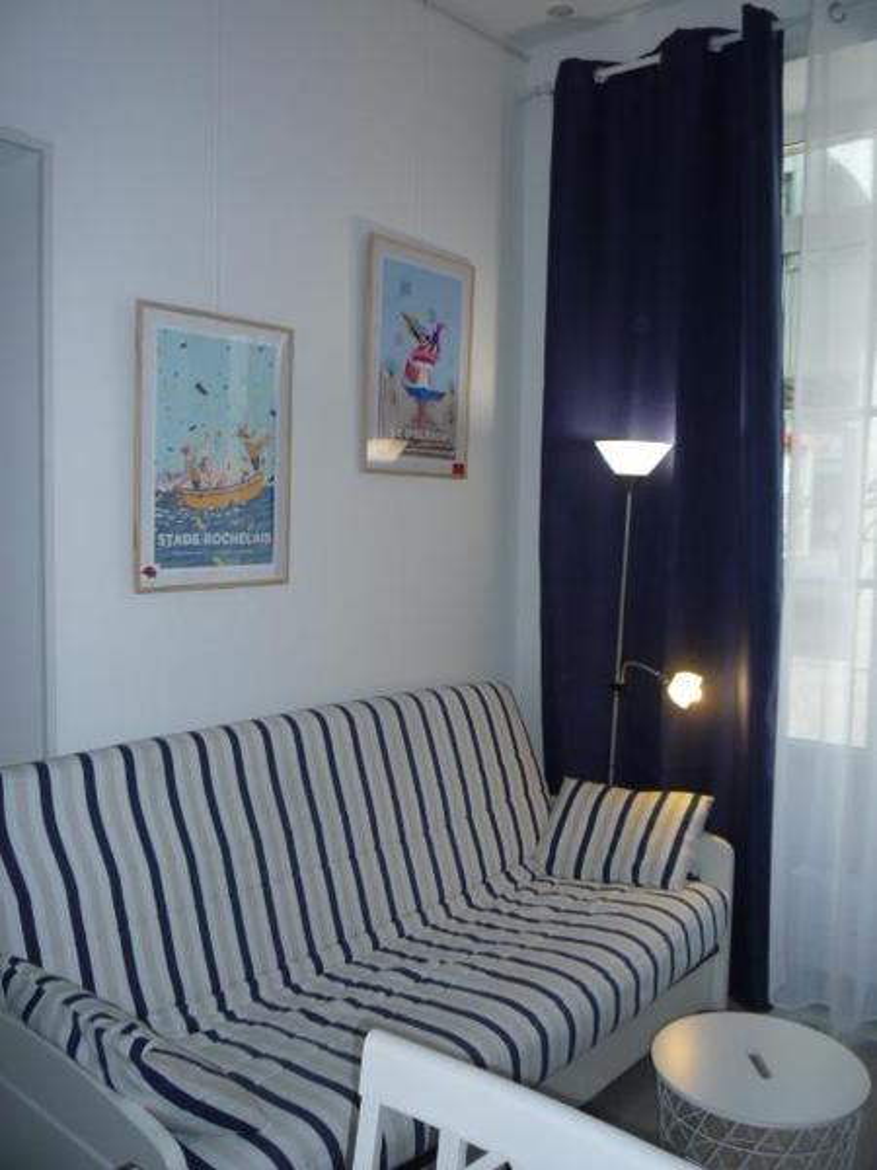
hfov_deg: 46.8
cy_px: 585
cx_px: 438
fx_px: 1013
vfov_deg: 60.0
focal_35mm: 30
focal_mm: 5.2
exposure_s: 1/30
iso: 100
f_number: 3.3
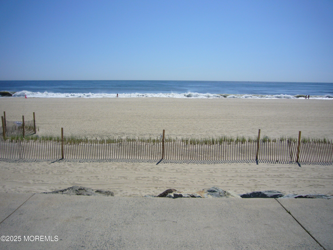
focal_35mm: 28
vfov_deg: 49.7
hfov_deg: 63.4
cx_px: 166
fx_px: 269
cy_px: 125
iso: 80
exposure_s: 1/1000
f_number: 5.6
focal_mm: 4.6
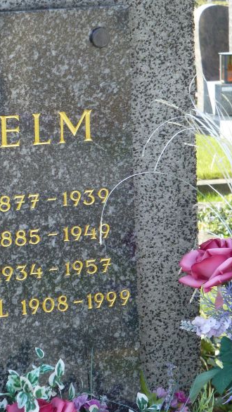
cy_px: 172
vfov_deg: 9.5
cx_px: -24
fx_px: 2491
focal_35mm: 228
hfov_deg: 5.3
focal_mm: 20.6
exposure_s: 1/80
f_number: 5.3
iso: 100
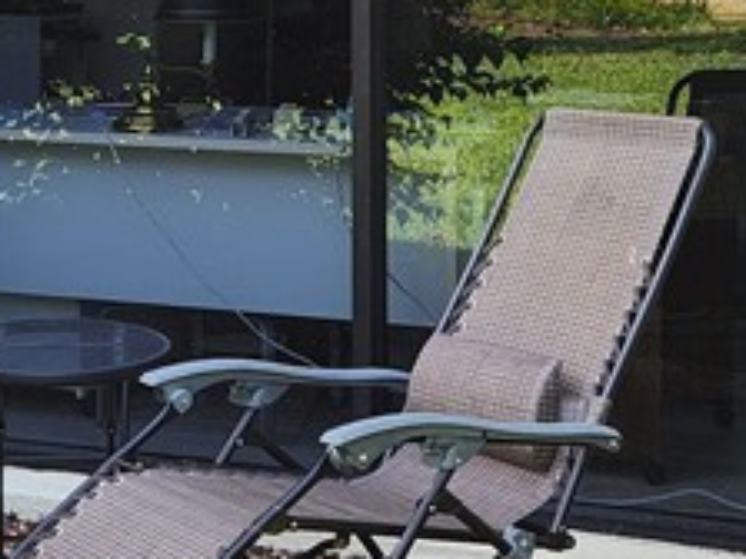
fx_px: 2263
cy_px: -90
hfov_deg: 18.7
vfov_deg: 13.7
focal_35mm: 105
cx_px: 330
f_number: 1.8
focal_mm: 5.4
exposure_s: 1/204
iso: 20
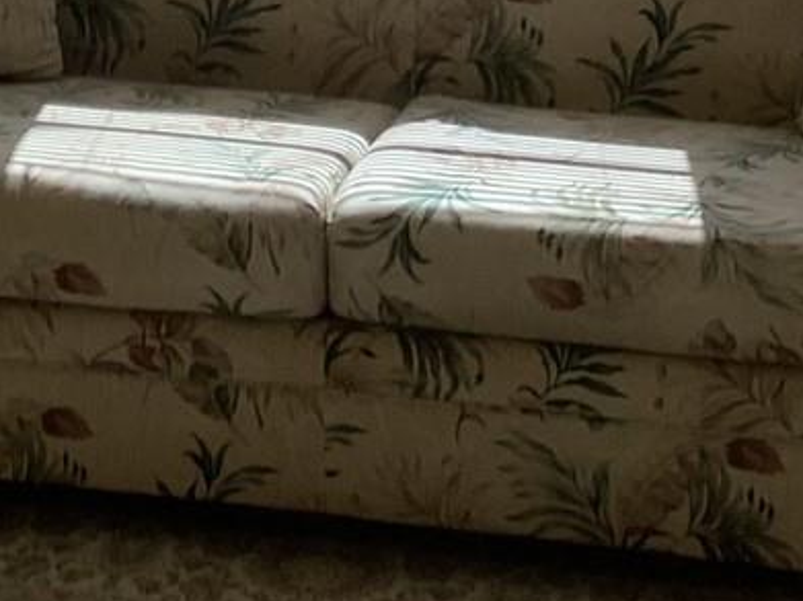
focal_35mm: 127
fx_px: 2945
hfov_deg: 15.5
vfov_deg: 11.3
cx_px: 195
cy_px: -258
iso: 32
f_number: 2.4
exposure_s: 1/120
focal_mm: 3.3
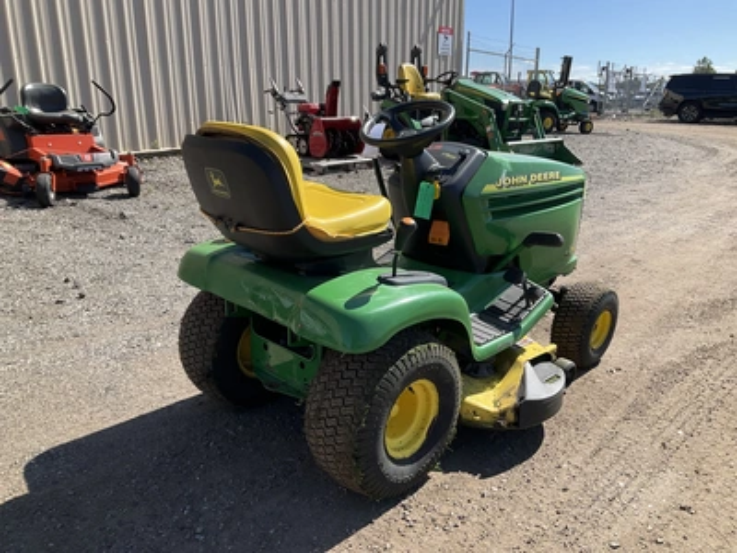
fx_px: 617
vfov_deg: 48.2
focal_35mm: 29
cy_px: 276
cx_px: 368
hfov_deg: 61.7
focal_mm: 3
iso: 25
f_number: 1.8
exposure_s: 1/1121
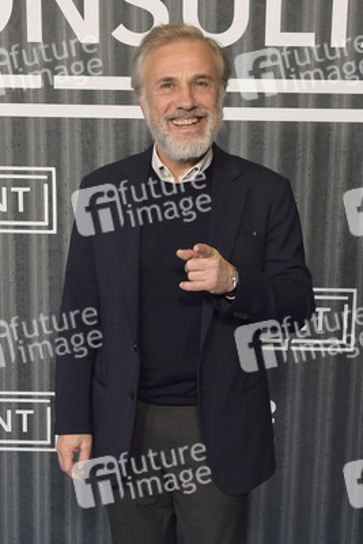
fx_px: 574
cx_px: 182
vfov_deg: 50.7
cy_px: 272
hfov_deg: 35.1
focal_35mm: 38
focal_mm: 38
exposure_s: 1/250
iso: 2500
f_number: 6.3
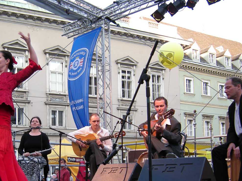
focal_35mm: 50
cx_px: 67
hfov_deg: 37.4
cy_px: 130
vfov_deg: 28.8
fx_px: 350
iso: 64
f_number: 2.9
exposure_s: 1/75.2
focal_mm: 5.3
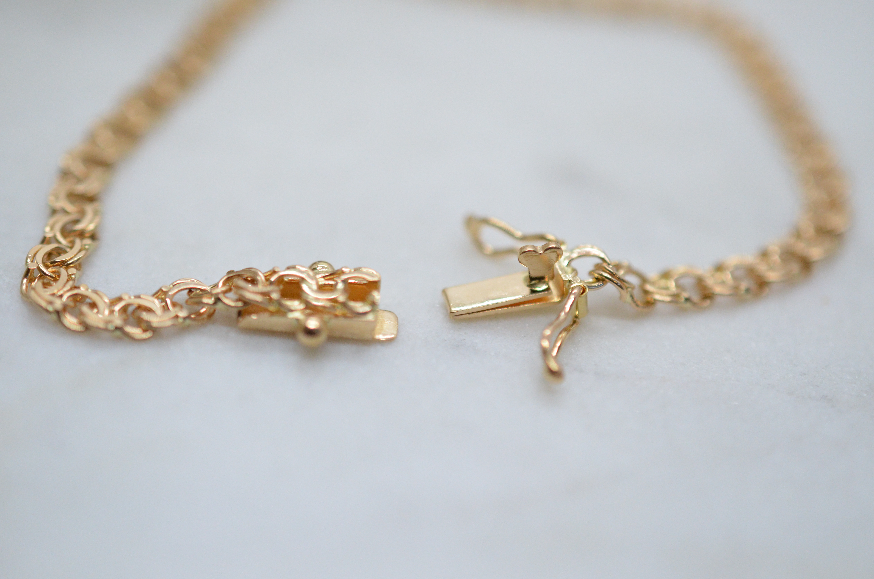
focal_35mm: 60
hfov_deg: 33.5
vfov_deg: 22.5
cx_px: 437
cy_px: 290
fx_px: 1454
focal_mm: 40
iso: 2500
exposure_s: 1/2500
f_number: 4
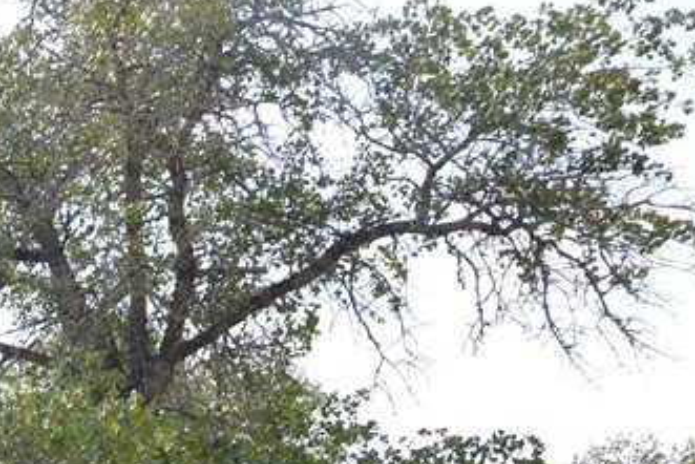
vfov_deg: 15.2
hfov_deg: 20.4
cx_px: -385
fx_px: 1615
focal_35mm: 84
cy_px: 679
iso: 100
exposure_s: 1/250
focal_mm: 17
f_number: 5.6
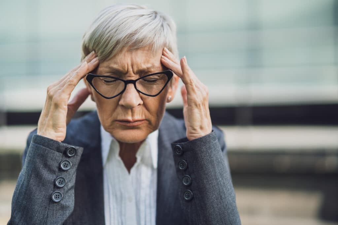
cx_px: 169
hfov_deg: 39.6
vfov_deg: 27.0
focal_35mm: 50
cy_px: 112
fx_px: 469
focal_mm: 50
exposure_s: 1/800
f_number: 2
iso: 100
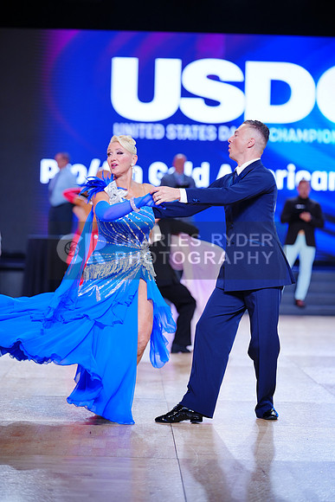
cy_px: 251
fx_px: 1283
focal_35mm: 92
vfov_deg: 22.1
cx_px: 168
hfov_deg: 14.9
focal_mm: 92
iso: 320
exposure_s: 1/400
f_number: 2
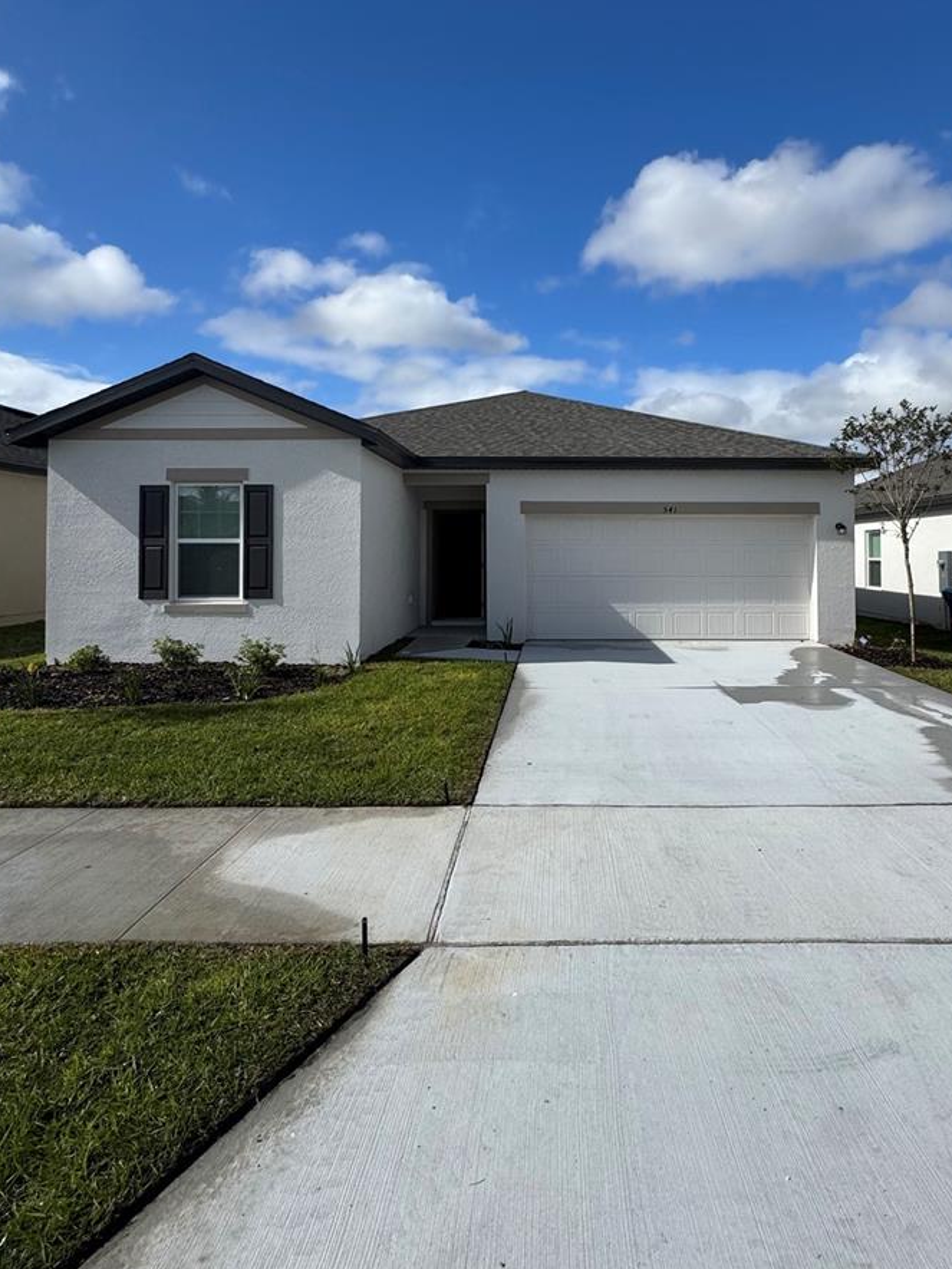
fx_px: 697
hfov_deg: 68.1
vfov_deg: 84.1
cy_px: 537
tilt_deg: +1.4
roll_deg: -0.7
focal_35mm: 19
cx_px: 563
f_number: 2.2
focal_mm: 2.22
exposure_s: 1/3906
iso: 50
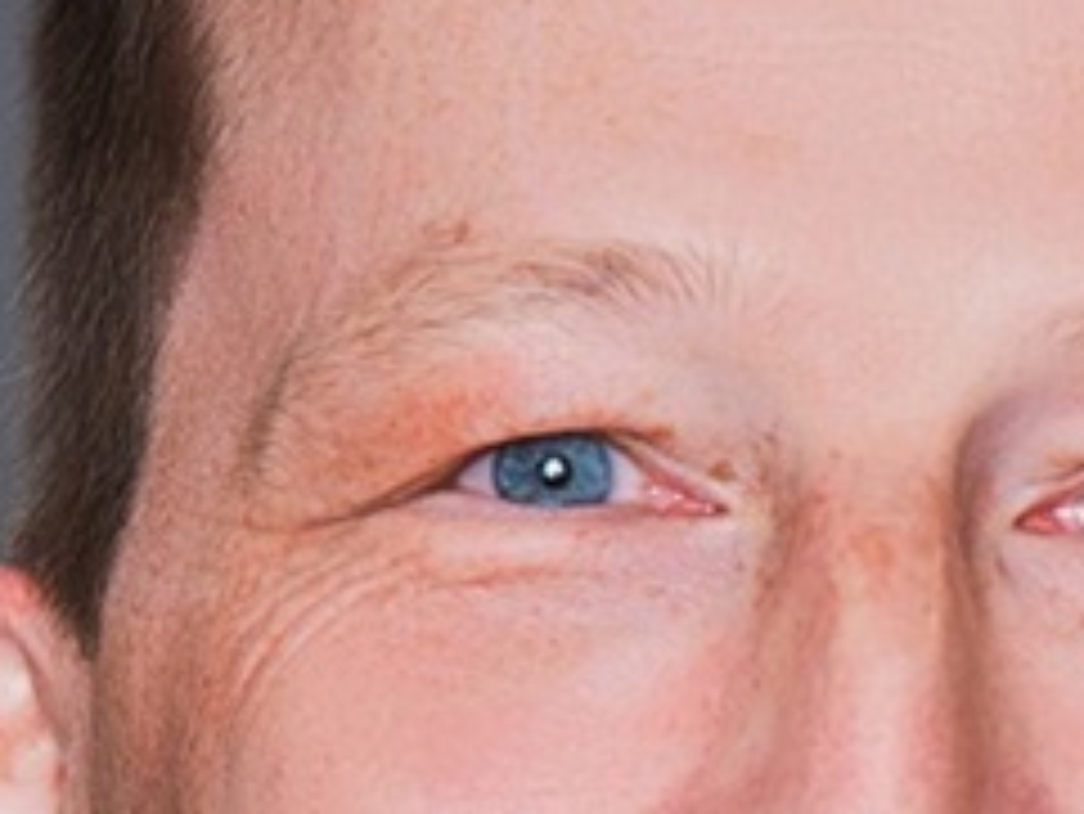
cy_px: 1842
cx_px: 861
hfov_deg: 2.5
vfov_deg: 1.9
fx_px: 24375
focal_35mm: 778
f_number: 3.2
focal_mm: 101
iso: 125
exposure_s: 1/125
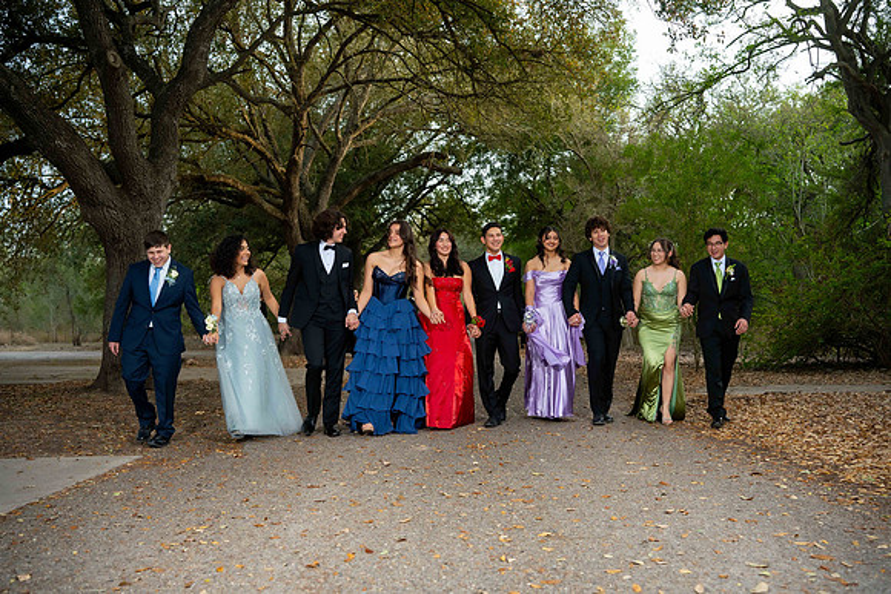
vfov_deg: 37.9
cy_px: 297
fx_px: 866
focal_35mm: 35
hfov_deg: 54.4
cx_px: 446
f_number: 3.2
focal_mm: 35
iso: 250
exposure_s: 1/200
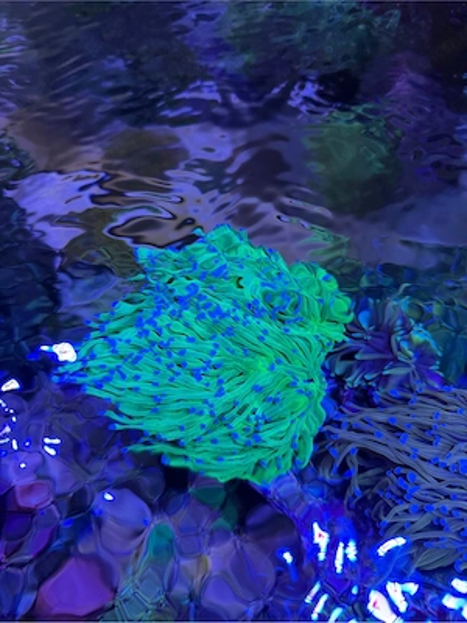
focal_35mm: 24
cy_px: 312
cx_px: 234
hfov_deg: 56.8
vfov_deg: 71.6
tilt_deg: -60.9
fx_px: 432
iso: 80
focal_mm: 6.76
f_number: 1.78
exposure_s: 1/233
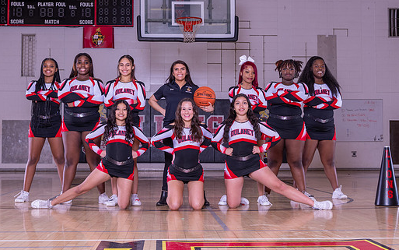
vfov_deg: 20.3
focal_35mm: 64
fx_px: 696
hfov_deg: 32.0
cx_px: 200
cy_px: 113
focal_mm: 38
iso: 250
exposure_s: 1/125
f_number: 6.3
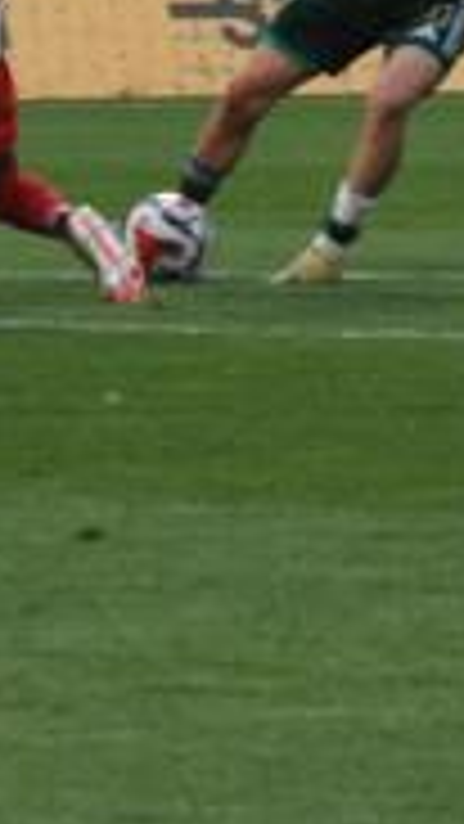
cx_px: -25
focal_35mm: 813
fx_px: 17774
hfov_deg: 1.5
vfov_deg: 2.7
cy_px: 153
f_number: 10
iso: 2000
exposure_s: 1/200
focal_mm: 180
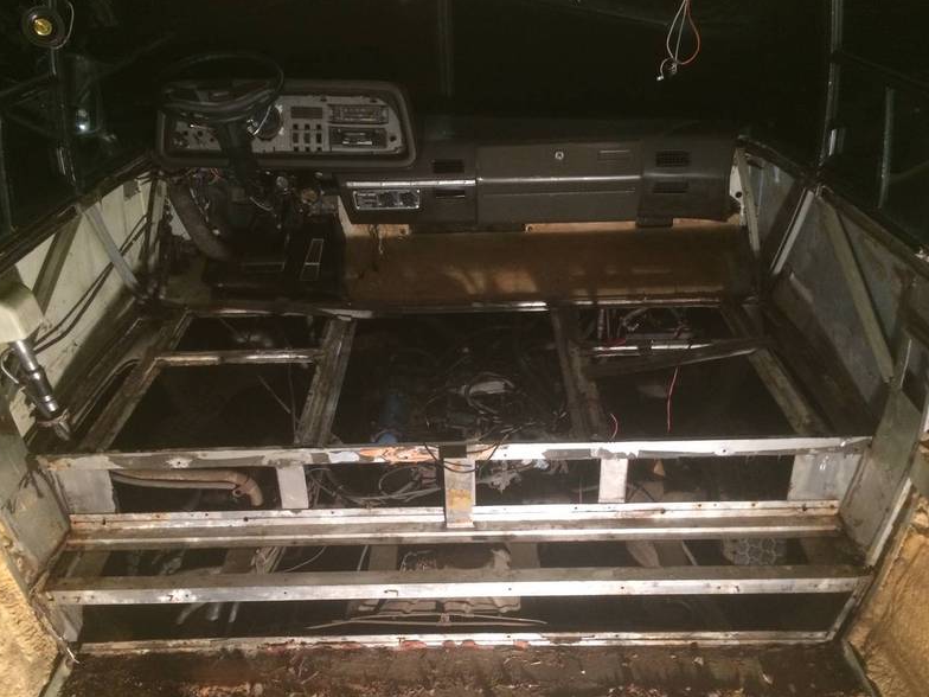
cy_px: 357
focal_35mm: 31
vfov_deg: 45.4
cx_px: 461
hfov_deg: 58.4
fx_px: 832
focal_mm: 4.12
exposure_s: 1/15
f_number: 2.2
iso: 320
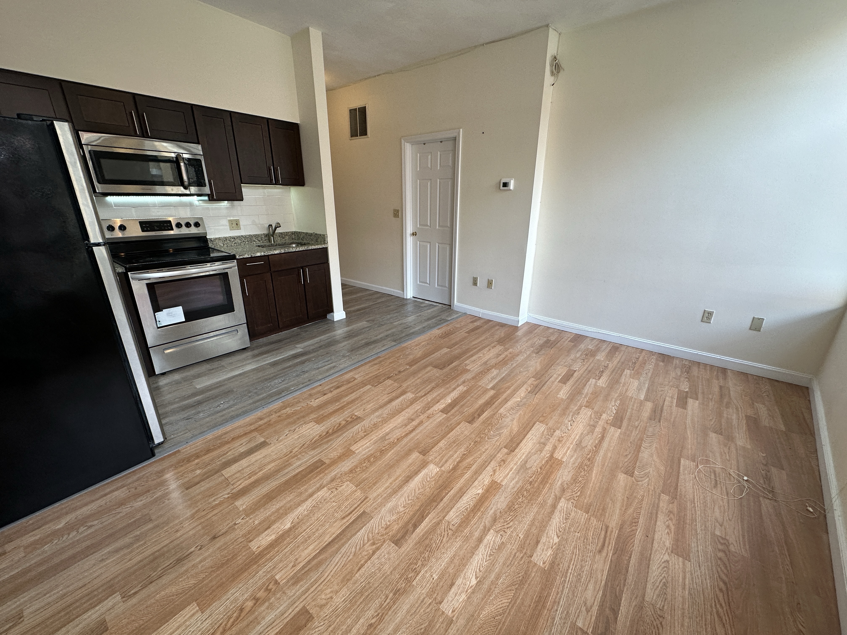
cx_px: 424
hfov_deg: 102.1
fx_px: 343
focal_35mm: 14
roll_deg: -0.3
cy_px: 318
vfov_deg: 85.7
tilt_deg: -19.3
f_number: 2.2
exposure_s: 1/125
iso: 100
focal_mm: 2.22
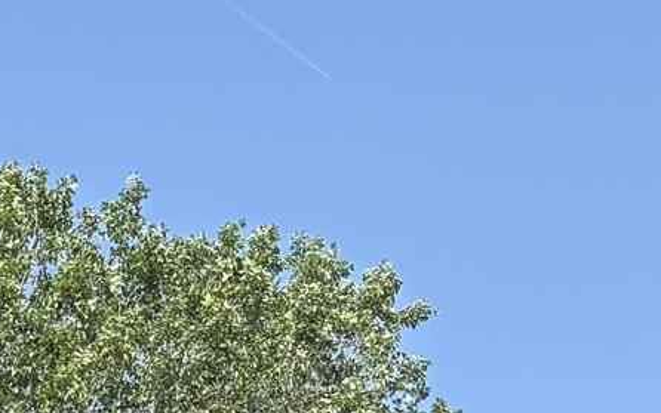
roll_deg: +2.4
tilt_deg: +12.2
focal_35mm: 190
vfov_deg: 6.8
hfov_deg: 10.6
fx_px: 3424
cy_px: 722
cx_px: -403
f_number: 1.6
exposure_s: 1/1901
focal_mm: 5.96
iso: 50
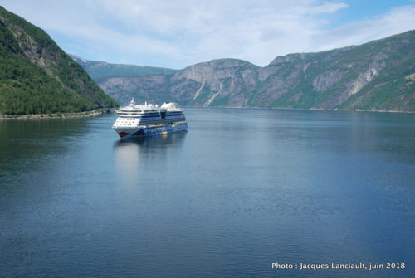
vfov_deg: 33.1
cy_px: 139
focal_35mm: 40
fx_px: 468
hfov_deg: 47.9
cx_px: 208
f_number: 11
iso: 100
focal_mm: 27
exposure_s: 1/125
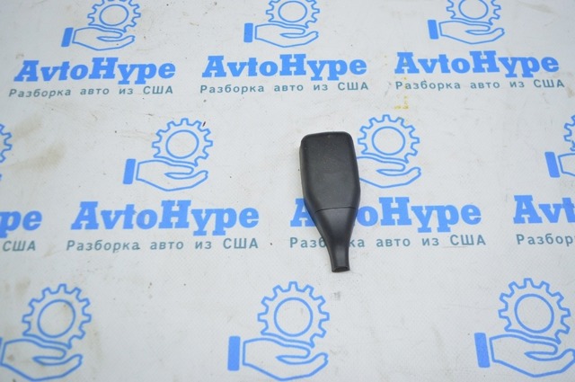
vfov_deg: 41.6
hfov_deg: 59.6
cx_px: 288
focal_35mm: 32
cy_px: 191
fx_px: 502
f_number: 3.8
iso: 400
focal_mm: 21
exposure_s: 1/50
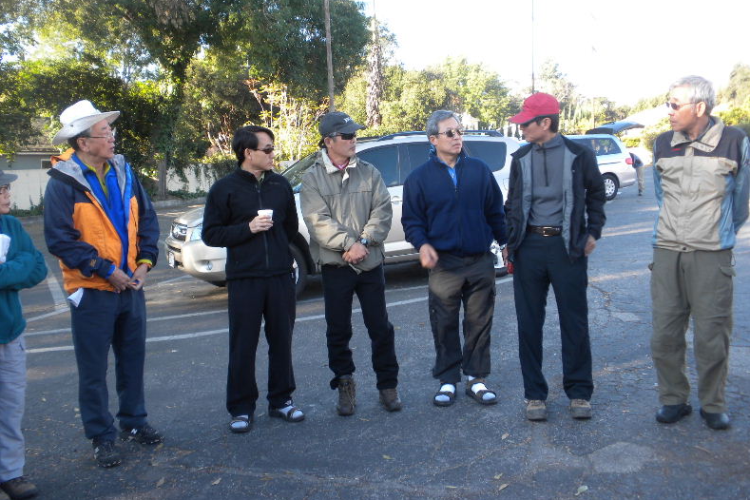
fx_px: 812
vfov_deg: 34.2
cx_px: 379
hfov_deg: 49.6
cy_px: 220
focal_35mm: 39
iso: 66
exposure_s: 1/56.7
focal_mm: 6.6
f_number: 3.5
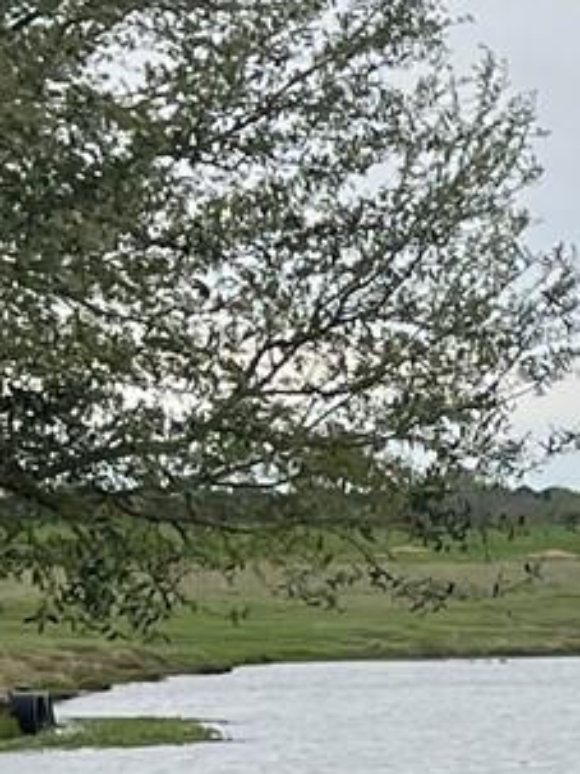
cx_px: 1942
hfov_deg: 7.2
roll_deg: +0.3
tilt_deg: -4.6
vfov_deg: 11.0
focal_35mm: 176
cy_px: 925
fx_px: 3935
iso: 50
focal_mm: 5.1
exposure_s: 1/2268
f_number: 1.6
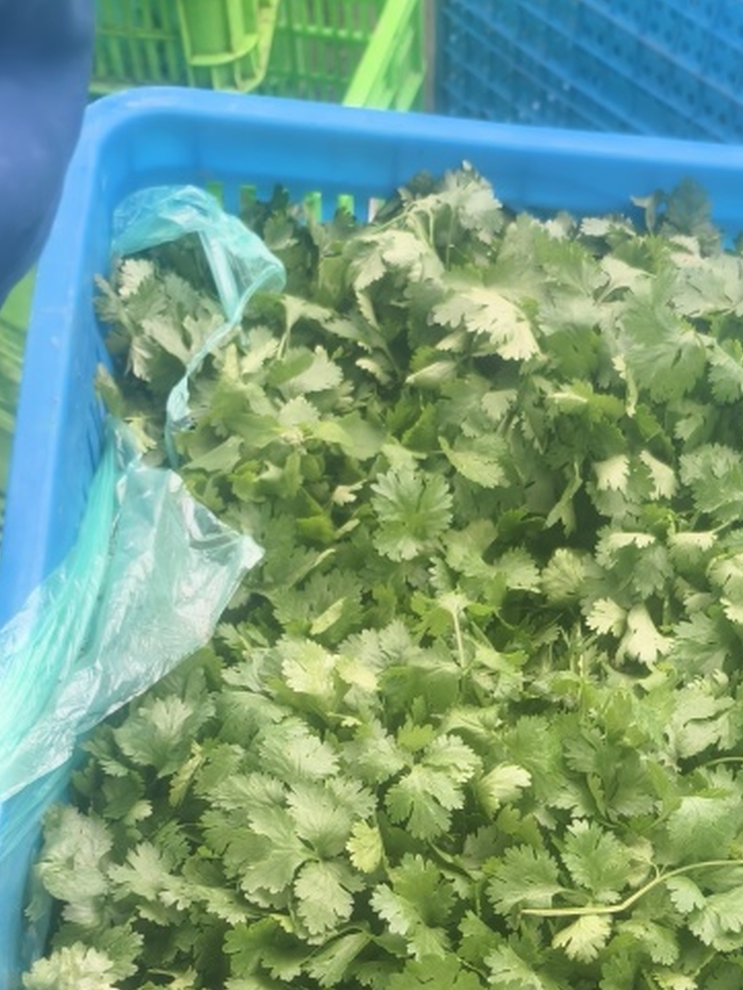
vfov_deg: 35.1
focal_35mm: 51
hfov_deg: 27.8
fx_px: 1459
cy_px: 911
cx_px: 622
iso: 235
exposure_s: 1/578
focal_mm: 5.6
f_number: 1.57
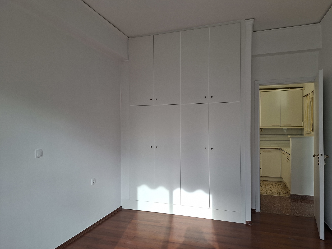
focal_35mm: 23
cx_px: 166
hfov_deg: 73.9
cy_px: 124
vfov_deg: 58.9
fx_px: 221
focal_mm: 5.54
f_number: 1.8
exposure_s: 1/100
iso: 64
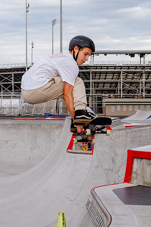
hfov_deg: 15.2
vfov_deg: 22.7
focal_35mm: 90
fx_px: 564
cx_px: 47
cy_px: 108
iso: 2500
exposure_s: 1/1000
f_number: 6.3
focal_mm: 50
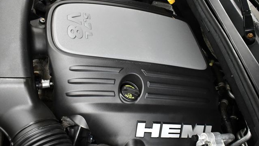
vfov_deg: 31.2
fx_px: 261
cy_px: 76
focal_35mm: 38
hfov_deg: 52.8
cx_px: 130
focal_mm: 18
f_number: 3.5
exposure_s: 1/100
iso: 3200
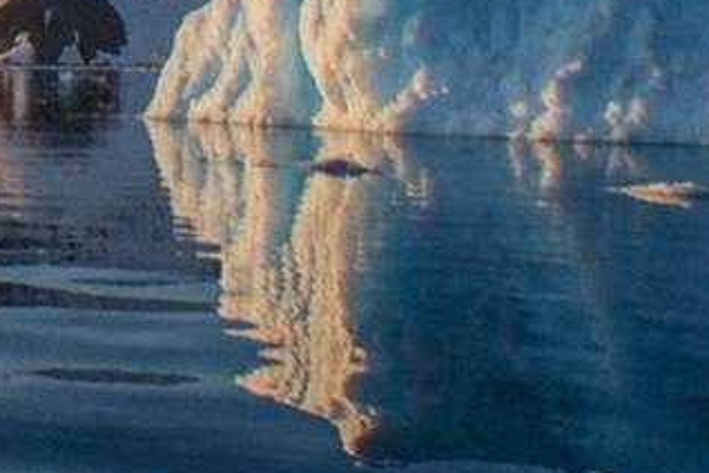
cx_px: -252
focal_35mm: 148
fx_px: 2915
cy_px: 138
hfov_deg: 13.3
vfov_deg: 9.3
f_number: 5
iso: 6400
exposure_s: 1/80
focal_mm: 47
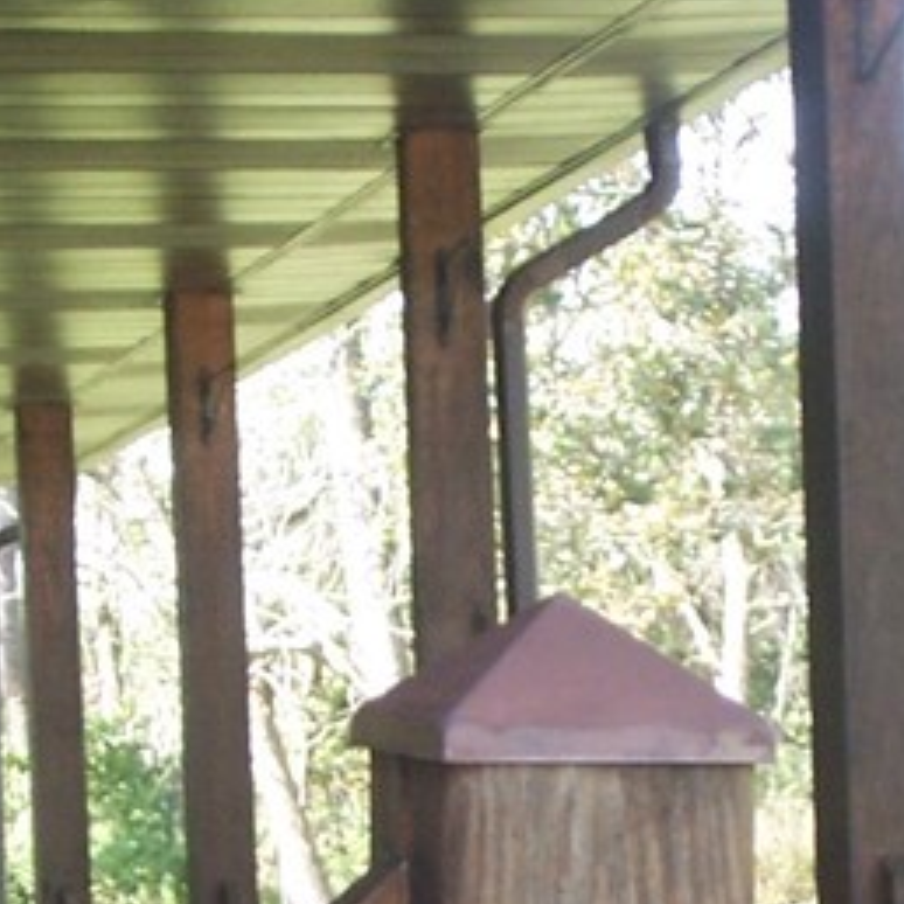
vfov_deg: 12.5
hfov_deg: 12.7
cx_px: 470
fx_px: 4048
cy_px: 978
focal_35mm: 137
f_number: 3.9
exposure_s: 1/60
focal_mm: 6.4
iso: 100
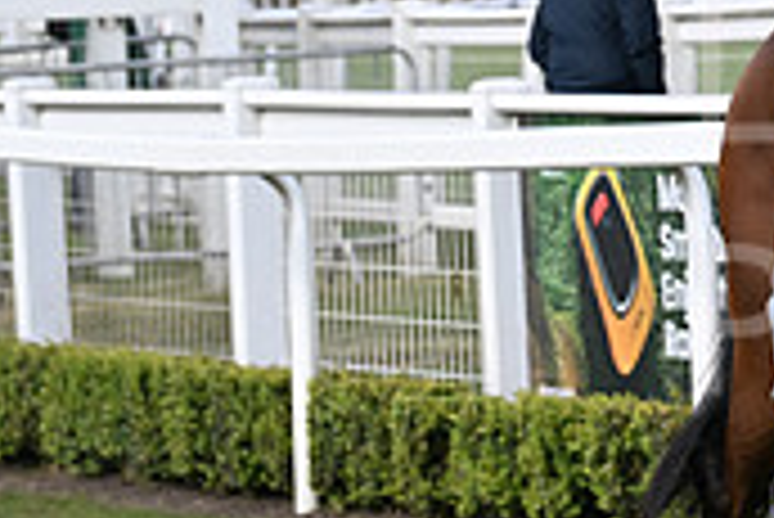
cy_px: 110
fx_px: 8865
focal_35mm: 412
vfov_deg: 3.3
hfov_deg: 4.9
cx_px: 1282
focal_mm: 122
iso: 400
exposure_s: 1/800
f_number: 6.3
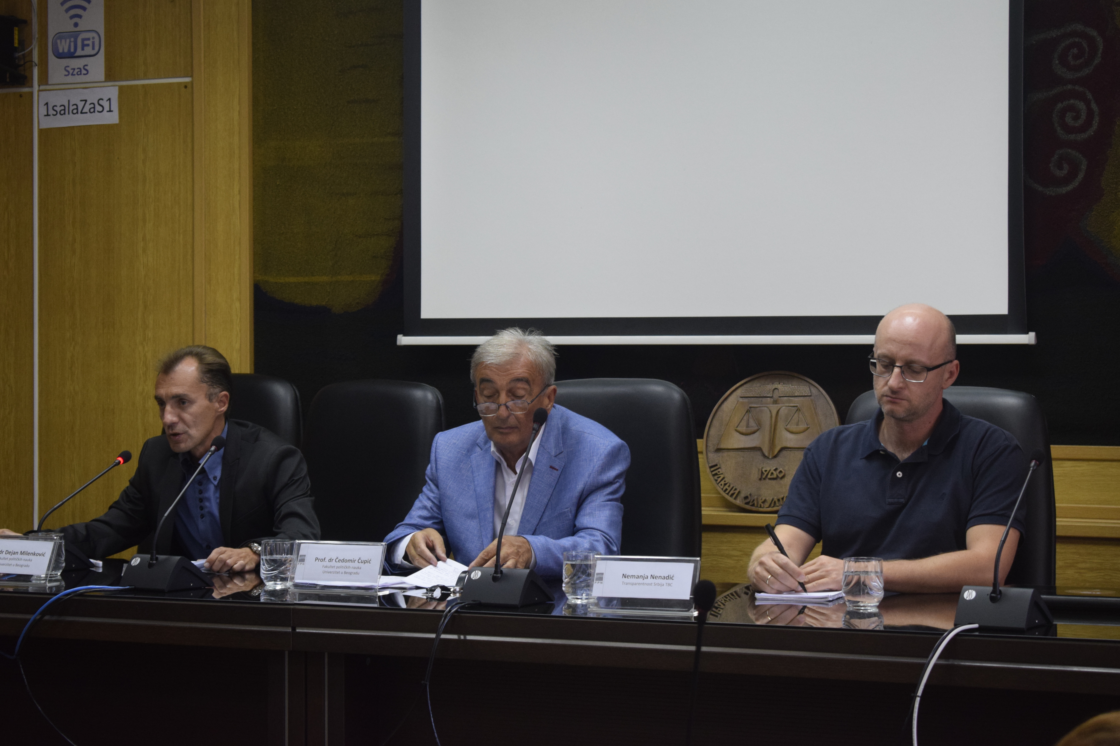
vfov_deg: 17.5
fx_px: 2426
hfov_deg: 26.0
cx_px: 560
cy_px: 373
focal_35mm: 78
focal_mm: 52
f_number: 5.6
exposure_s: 1/60
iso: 1400
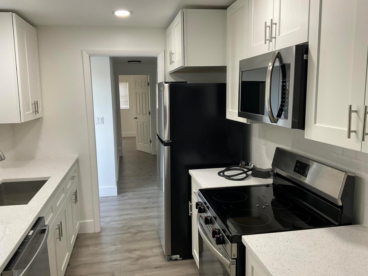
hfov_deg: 60.0
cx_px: 180
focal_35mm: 30
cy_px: 139
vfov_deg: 46.8
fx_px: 319
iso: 40
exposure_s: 1/60
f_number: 1.8
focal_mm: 3
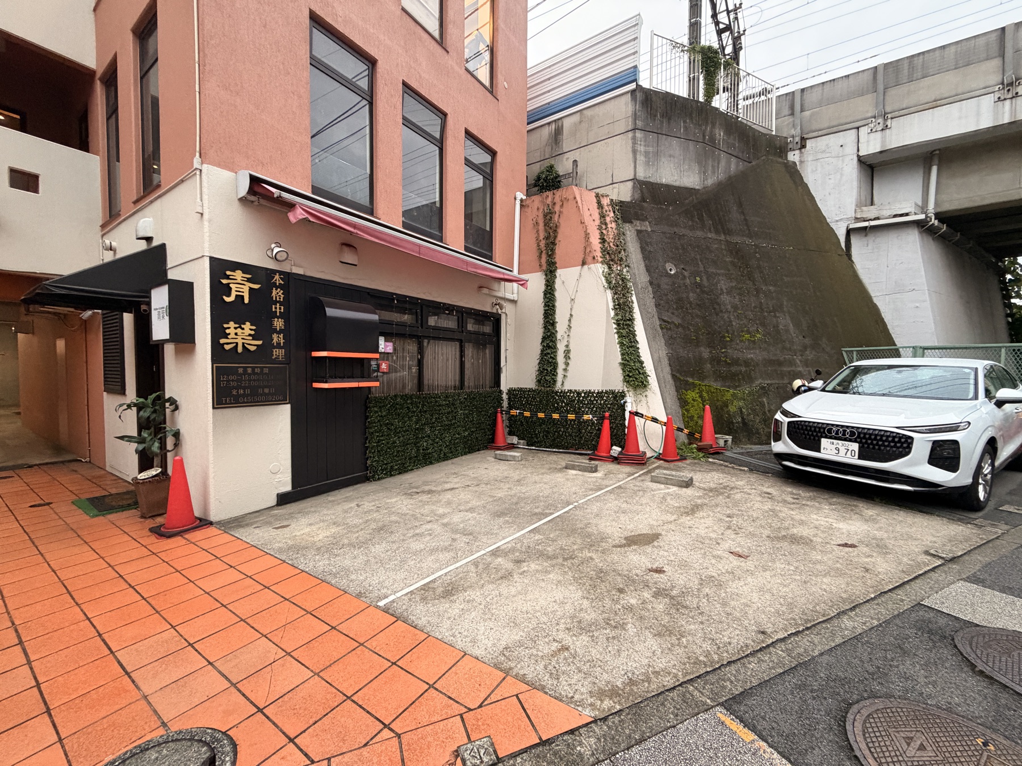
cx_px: 511
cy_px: 383
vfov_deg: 85.7
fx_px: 413
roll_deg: -0.3
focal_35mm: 14
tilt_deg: -2.2
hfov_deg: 102.1
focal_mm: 2.22
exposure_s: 1/69
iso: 320
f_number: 2.2
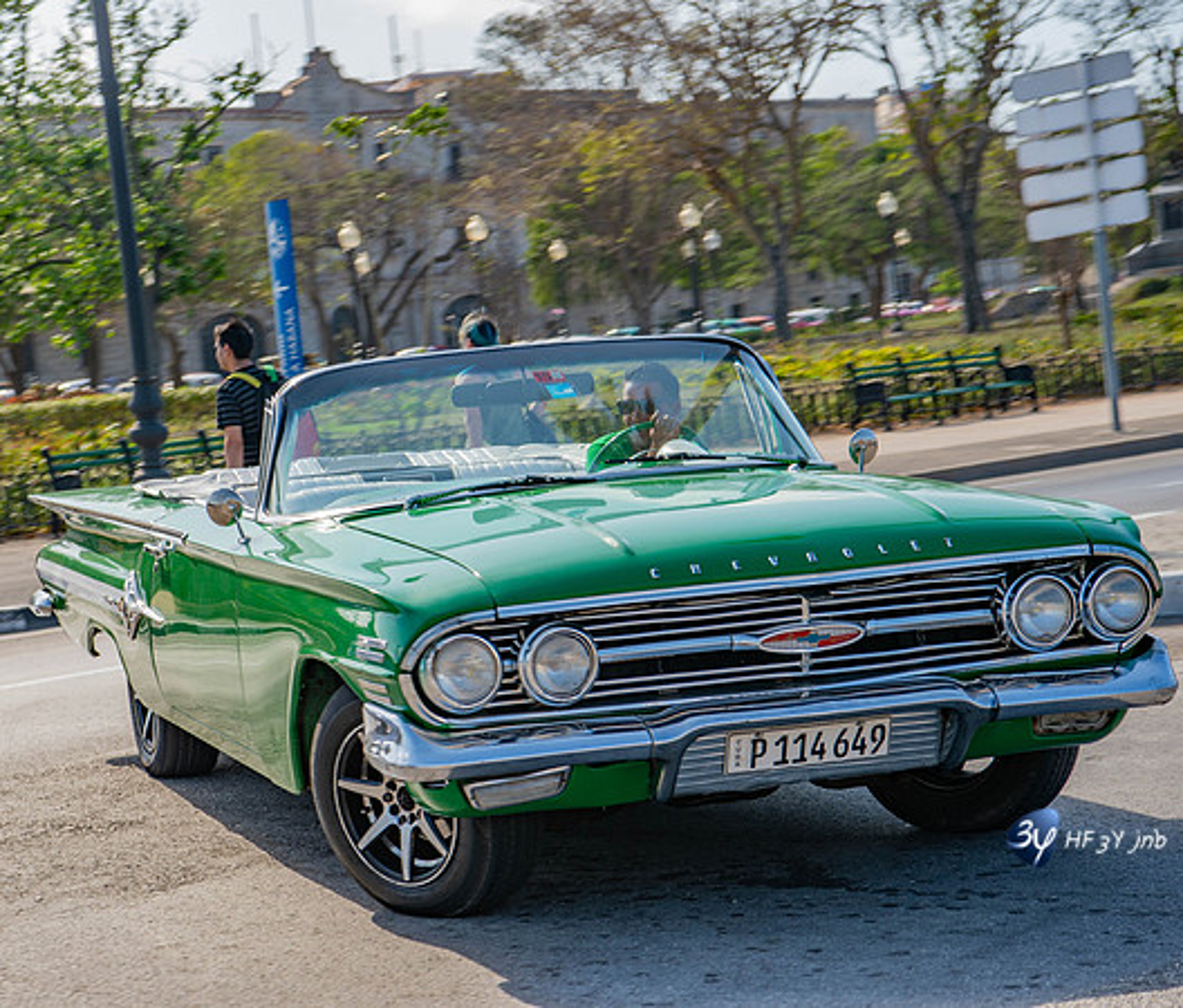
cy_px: 504
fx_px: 2944
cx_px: 425
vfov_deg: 19.4
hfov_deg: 22.7
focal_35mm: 82
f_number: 8
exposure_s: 1/200
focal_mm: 70
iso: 100
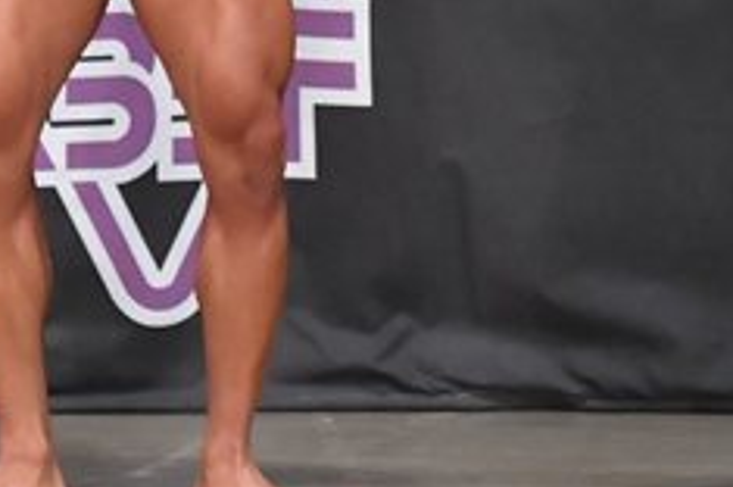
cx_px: 23
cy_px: -125
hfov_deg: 2.8
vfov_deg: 1.8
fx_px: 15107
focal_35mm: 743
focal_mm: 150
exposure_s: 1/400
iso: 6400
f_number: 5.6
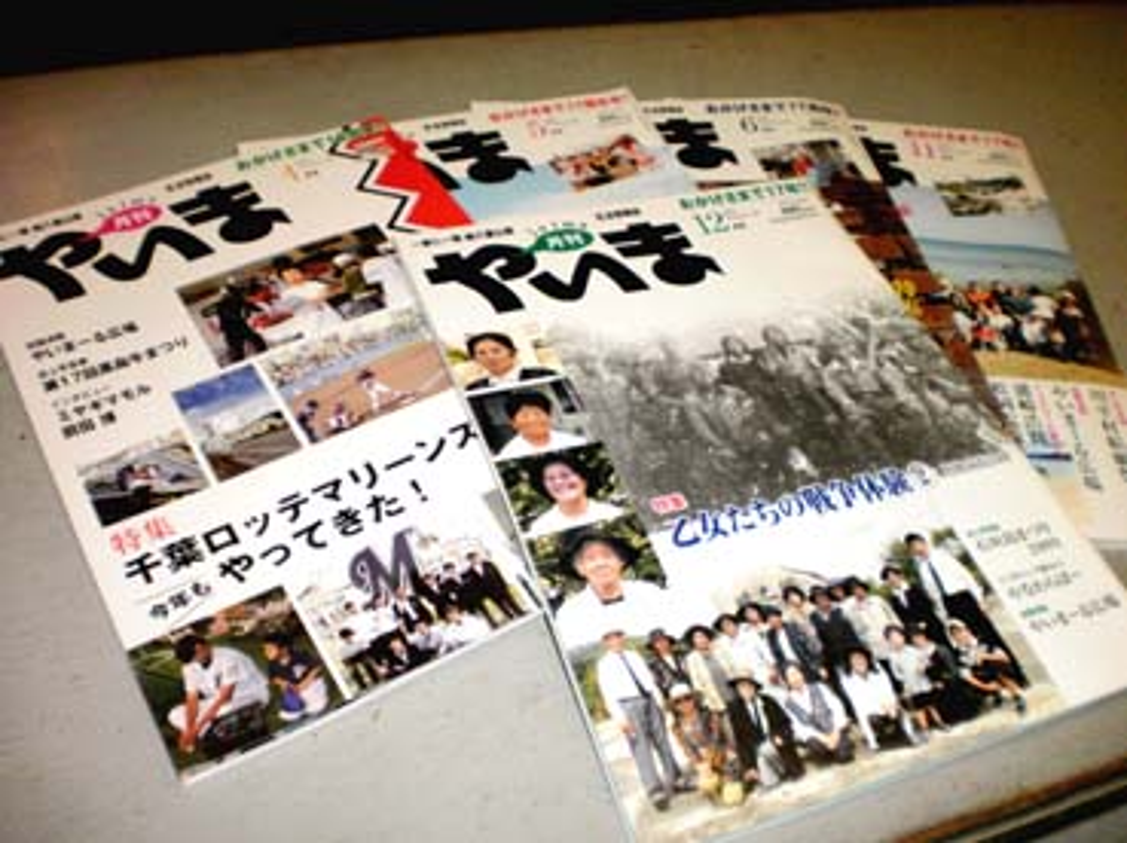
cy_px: 422
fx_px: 1171
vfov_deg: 39.6
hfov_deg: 51.4
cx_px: 564
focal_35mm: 36
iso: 400
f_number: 3.1
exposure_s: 1/250
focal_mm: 6.3
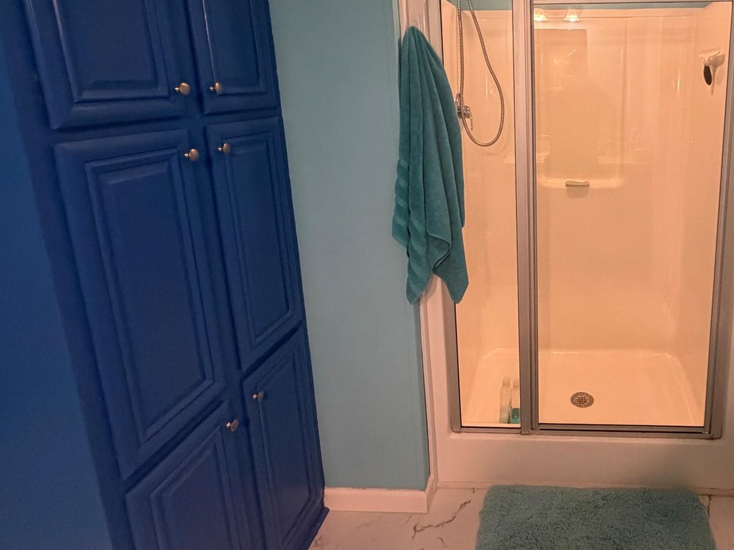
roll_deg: -0.6
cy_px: 178
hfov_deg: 69.3
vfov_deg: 57.4
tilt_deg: -12.0
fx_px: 488
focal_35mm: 23
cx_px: 547
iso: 640
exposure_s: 1/60
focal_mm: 2.22
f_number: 2.2
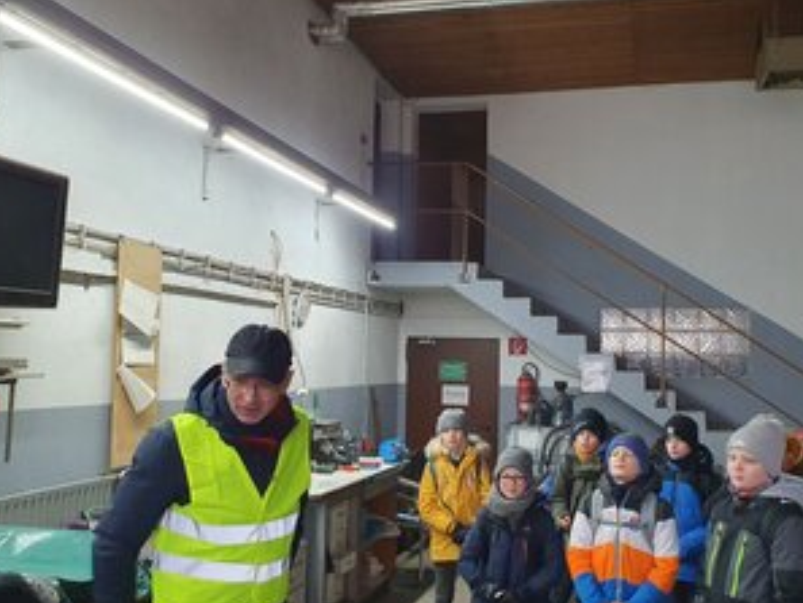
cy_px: 308
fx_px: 812
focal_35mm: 35
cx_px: 462
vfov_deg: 40.7
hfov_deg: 52.4
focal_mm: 4.32
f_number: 2.4
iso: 250
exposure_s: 1/50
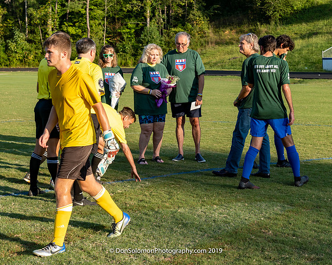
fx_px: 754
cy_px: 93
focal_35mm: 77
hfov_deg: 24.8
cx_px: 151
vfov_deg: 19.9
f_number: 4
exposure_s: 1/800
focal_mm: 35
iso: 125
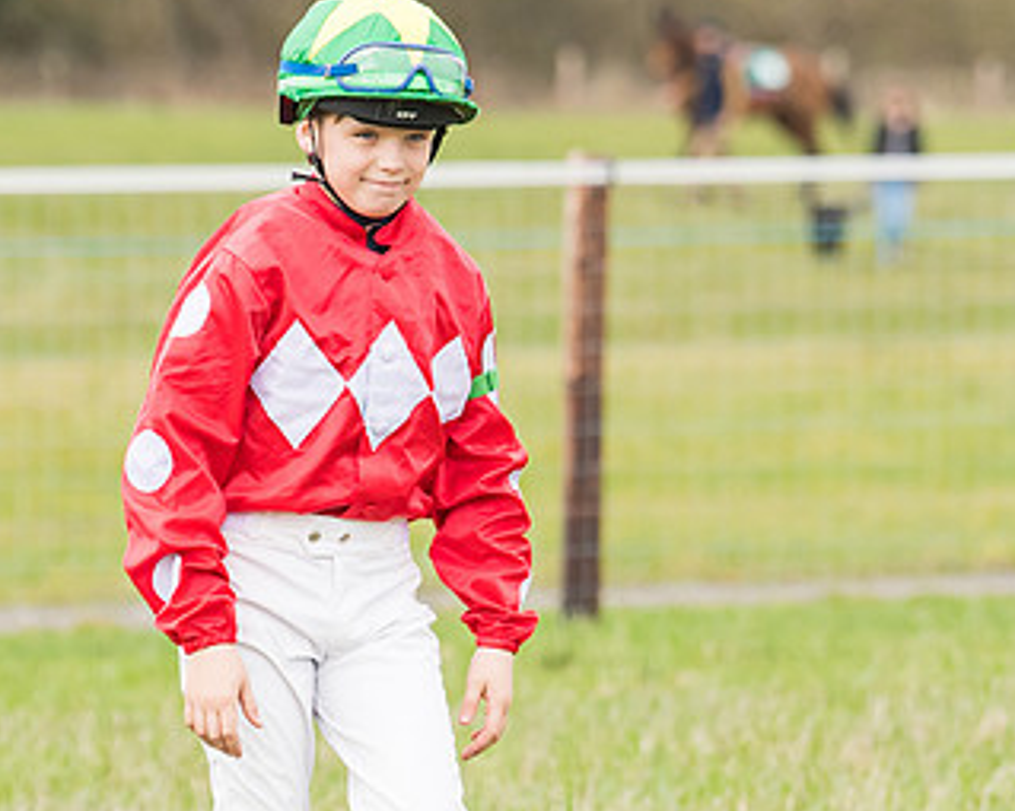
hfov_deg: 4.1
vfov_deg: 3.2
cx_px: 348
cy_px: 566
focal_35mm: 477
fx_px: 14325
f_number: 4
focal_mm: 160
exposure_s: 1/1250
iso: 400
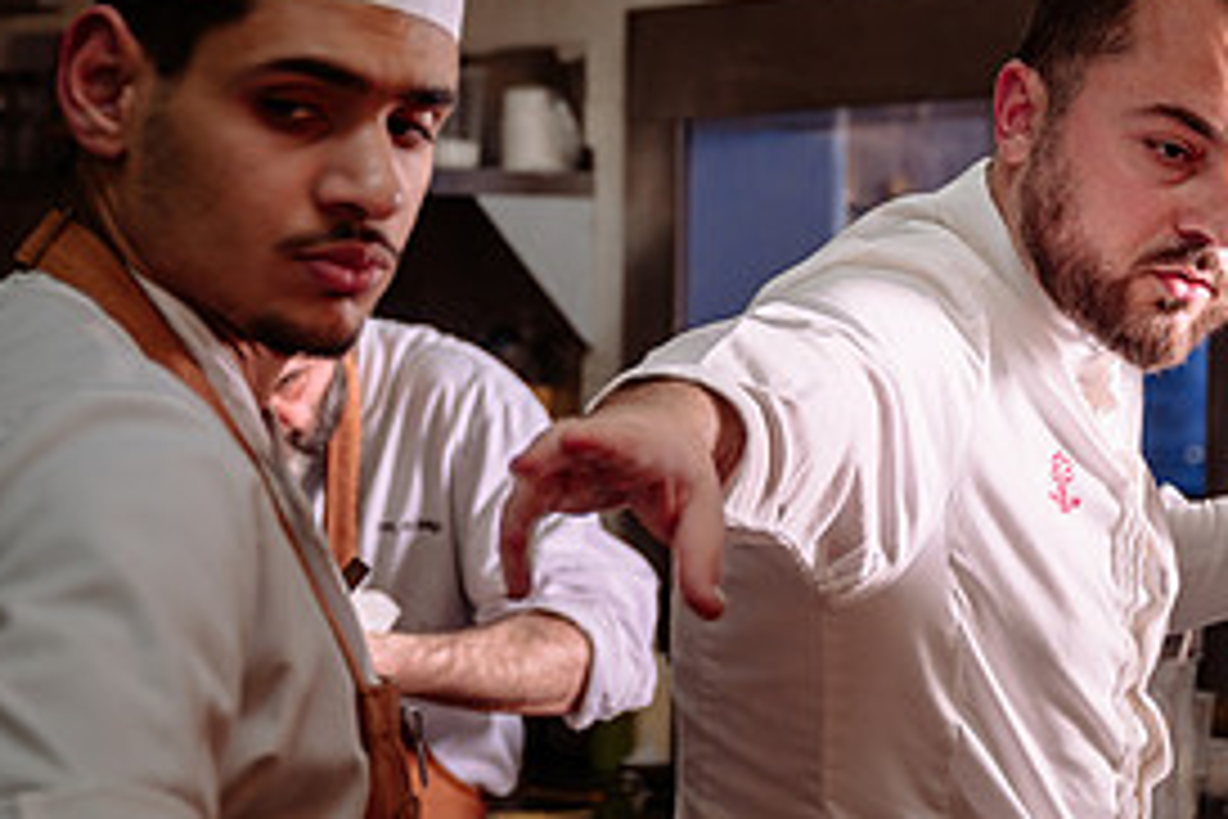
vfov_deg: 11.4
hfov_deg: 17.0
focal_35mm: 120
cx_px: 810
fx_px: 4093
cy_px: 535
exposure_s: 1/100
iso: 100
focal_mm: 51
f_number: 4
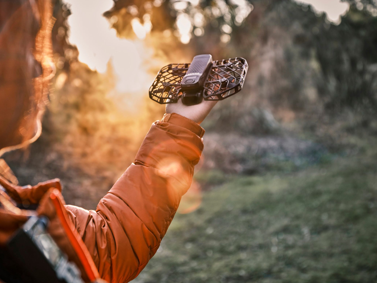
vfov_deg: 28.0
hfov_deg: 36.7
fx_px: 566
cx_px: 147
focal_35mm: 52
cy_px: 123
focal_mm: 53.6
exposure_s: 1/125
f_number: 4
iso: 640
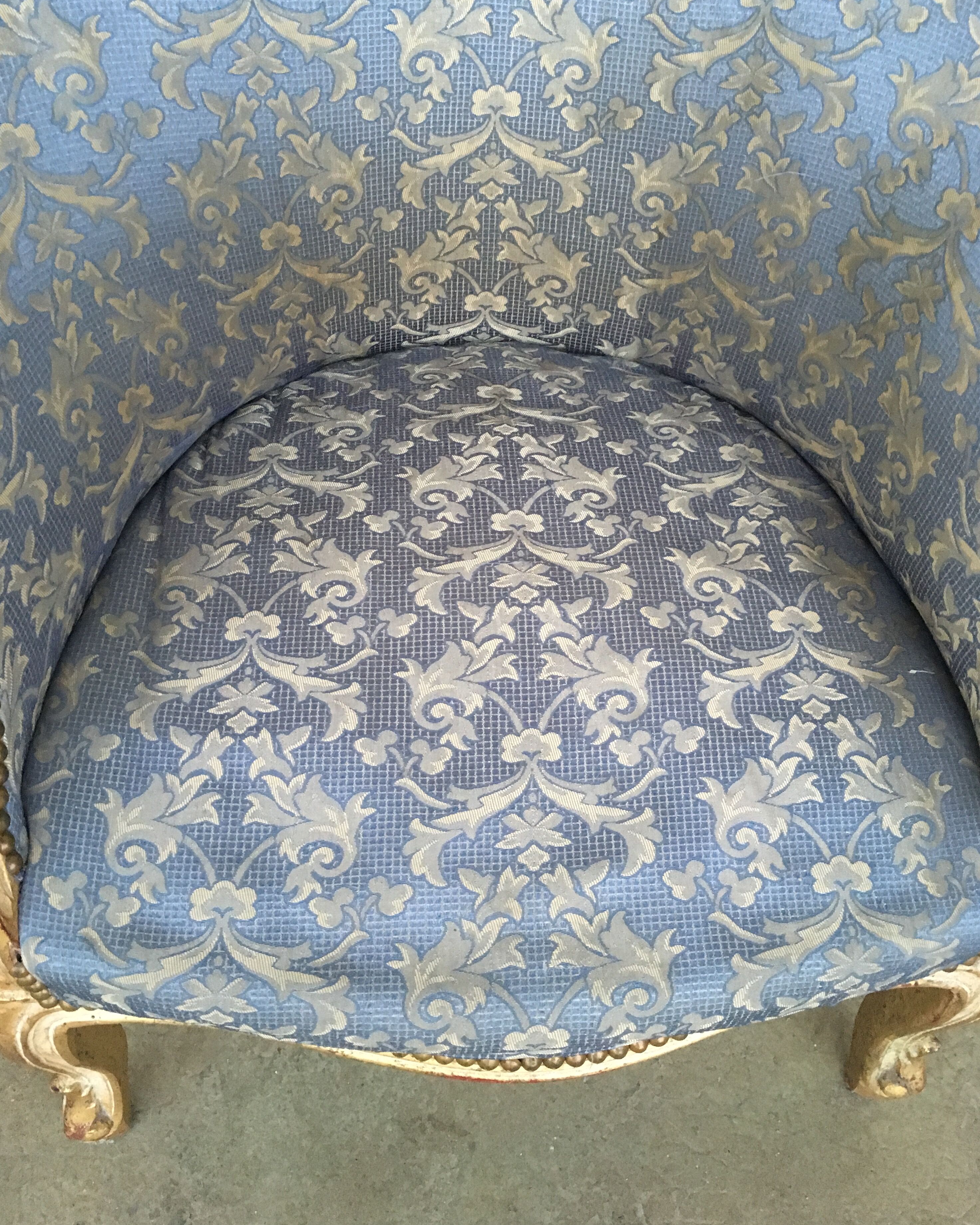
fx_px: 1124
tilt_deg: -49.8
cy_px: 567
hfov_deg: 47.1
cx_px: 492
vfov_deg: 57.1
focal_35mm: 31
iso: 250
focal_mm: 4.15
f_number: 2.2
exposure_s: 1/17
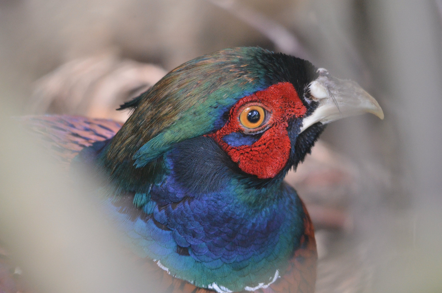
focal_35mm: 926
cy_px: 145
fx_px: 11343
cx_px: 241
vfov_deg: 1.5
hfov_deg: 2.2
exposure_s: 1/125
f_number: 6.3
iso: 1600
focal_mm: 500
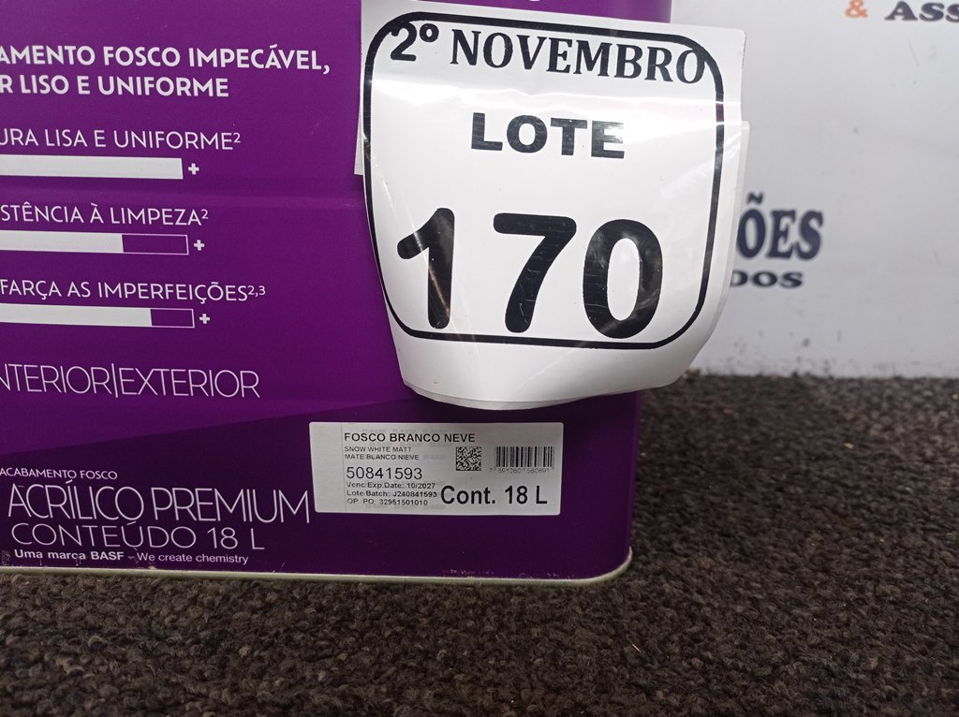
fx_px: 775
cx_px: 480
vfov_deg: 49.7
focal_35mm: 28
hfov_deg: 63.5
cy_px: 358
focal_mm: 4.7
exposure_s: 1/60
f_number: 1.79
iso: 217
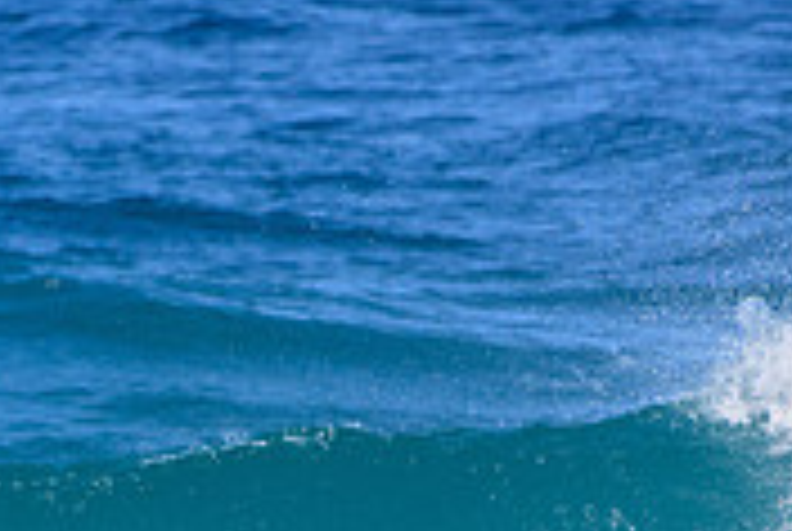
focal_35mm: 2468
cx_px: -270
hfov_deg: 0.8
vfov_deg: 0.6
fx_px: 54387
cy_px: 830
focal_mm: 500
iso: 320
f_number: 5.6
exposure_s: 1/2000
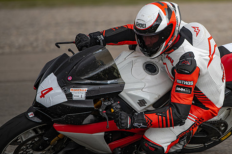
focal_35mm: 344
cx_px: 190
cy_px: 79
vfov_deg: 4.0
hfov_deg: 6.0
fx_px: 2215
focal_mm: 200
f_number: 2.8
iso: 100
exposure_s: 1/1250
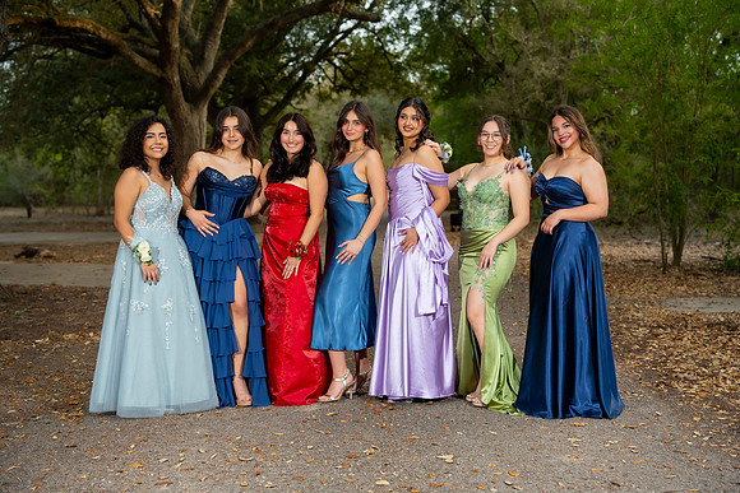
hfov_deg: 39.6
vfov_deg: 27.0
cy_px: 246
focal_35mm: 50
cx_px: 370
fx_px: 1028
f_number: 3.2
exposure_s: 1/200
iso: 250
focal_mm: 50
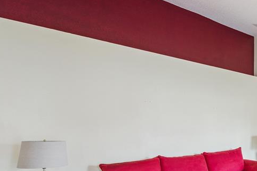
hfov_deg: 46.3
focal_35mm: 34
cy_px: 127
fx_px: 243
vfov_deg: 37.9
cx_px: 260
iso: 200
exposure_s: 1/8
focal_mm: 16
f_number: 9
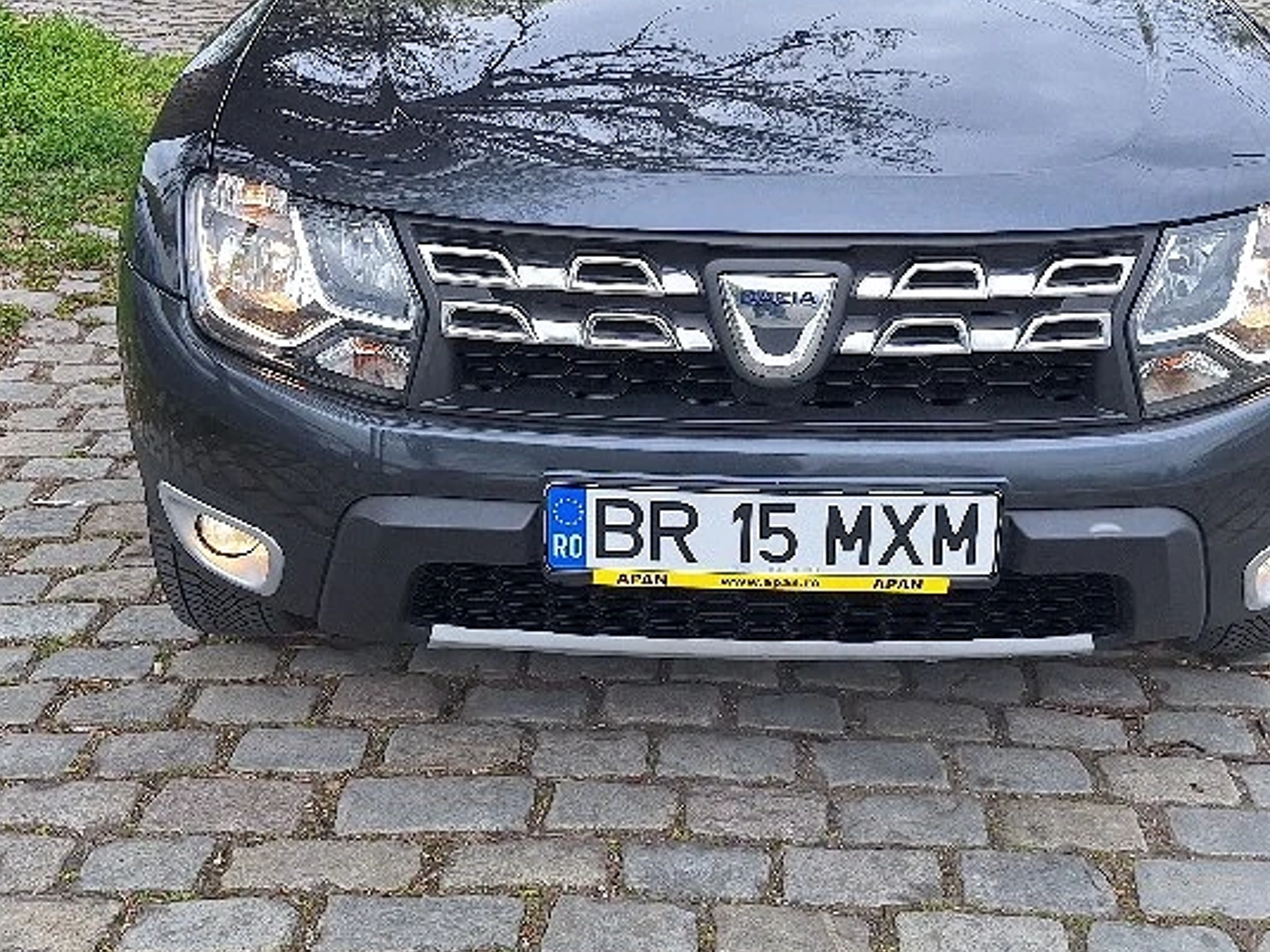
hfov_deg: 43.8
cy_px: 259
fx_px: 1577
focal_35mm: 43
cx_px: 705
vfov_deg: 33.0
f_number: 1.8
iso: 40
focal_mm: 5.54
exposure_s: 1/1250
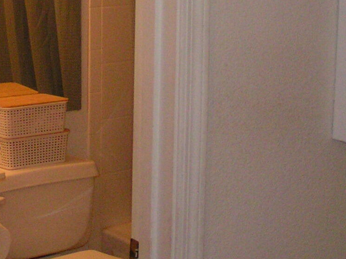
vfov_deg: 14.0
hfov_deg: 18.4
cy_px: -12
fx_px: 1040
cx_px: 1
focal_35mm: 104
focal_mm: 5.8
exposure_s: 1/40
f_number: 2.8
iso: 200
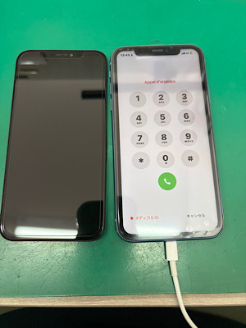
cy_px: 164
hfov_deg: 53.1
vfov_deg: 67.3
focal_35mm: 26
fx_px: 246
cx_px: 123
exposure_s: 1/120
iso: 80
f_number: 1.6
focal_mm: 5.96
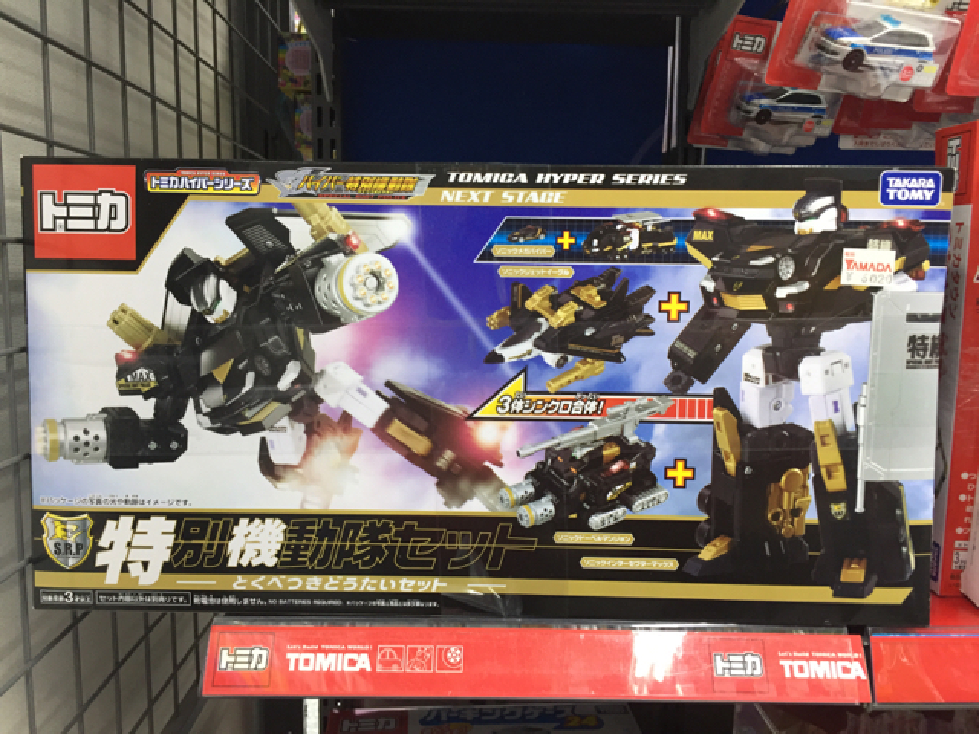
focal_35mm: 29
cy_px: 367
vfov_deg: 48.2
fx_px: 820
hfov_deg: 61.7
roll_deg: -0.9
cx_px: 490
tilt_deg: -4.9
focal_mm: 4.15
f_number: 2.2
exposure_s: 1/30
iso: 80
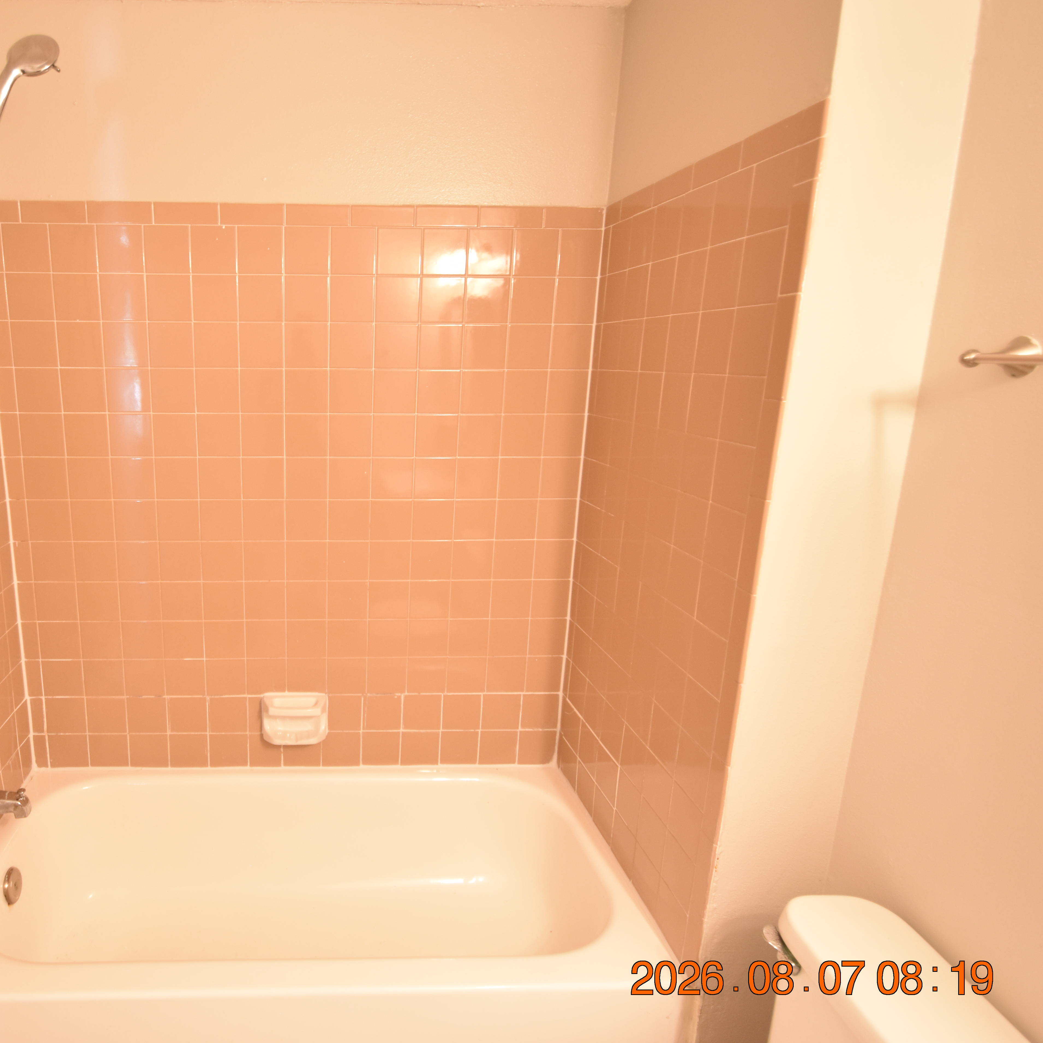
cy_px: 515
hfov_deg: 72.1
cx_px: 330
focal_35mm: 20
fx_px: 682
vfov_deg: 74.8
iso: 800
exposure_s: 1/15
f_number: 3.5
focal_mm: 10
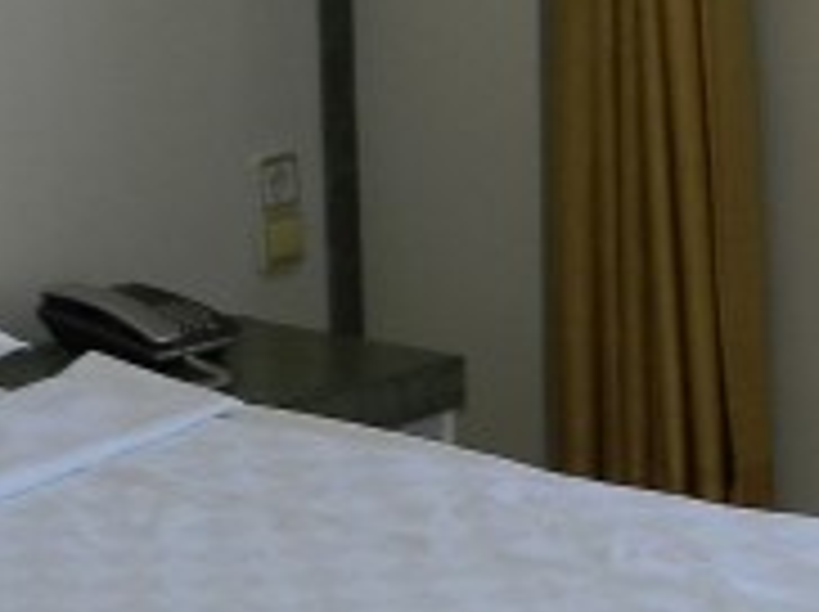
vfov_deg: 11.2
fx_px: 3119
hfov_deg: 14.9
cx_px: 639
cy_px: 454
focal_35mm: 132
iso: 80
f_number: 3.1
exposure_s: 1/60
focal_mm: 4.5
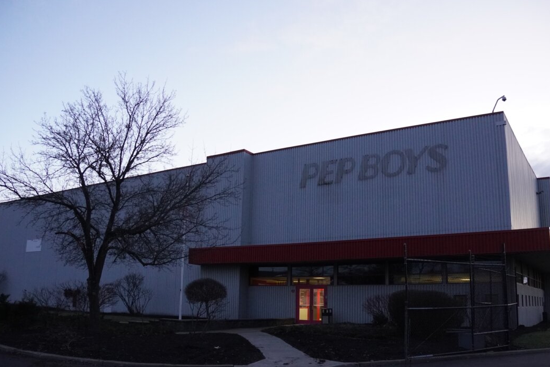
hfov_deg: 60.3
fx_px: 474
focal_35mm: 31
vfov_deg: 42.2
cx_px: 279
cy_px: 209
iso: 3200
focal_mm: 18
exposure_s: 1/60
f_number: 4.5
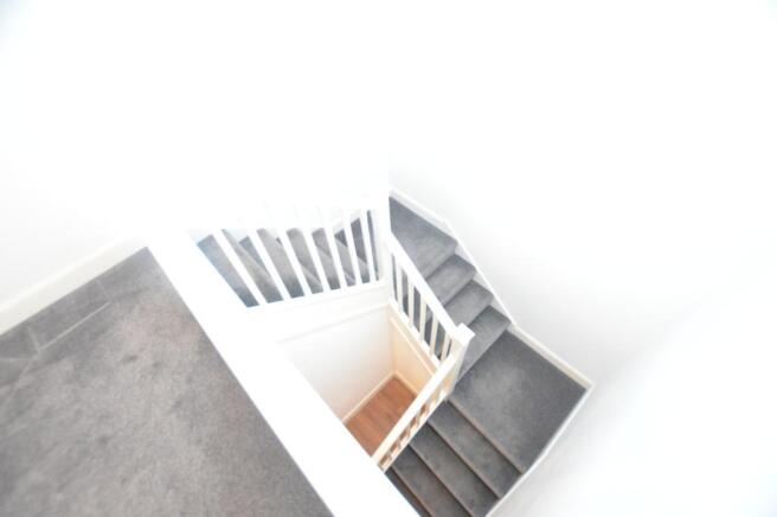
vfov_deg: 77.2
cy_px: 258
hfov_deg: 100.4
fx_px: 323
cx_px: 388
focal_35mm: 15
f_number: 3.5
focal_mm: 10
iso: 2500
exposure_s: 1/60
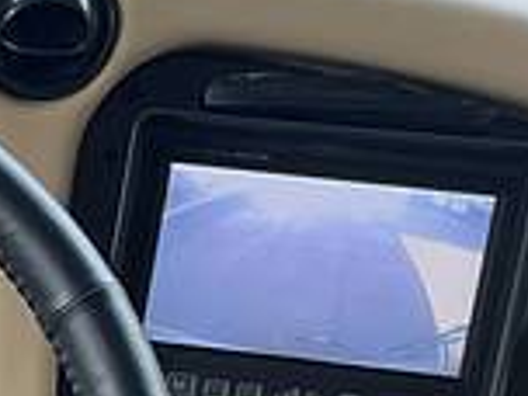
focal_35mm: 165
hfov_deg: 10.9
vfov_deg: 8.2
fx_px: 2517
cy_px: 980
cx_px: -552
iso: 64
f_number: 1.6
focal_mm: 5.1
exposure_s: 1/121
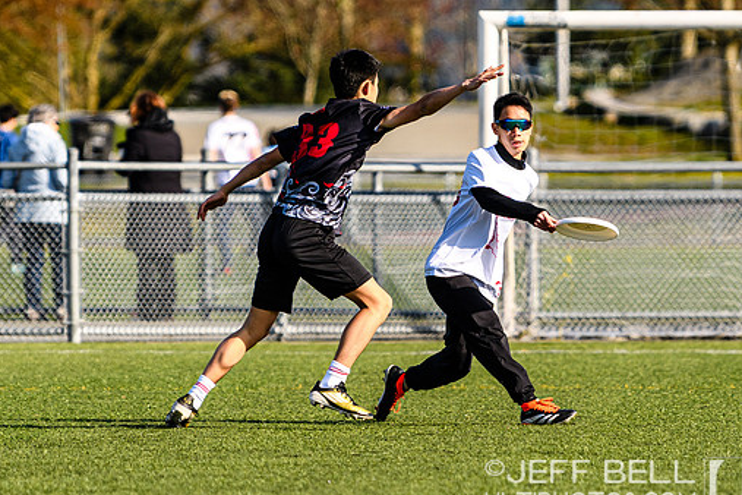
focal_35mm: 567
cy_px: 228
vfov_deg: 2.4
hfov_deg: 3.6
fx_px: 11686
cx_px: 496
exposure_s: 1/2500
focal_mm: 200
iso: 160
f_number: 3.2
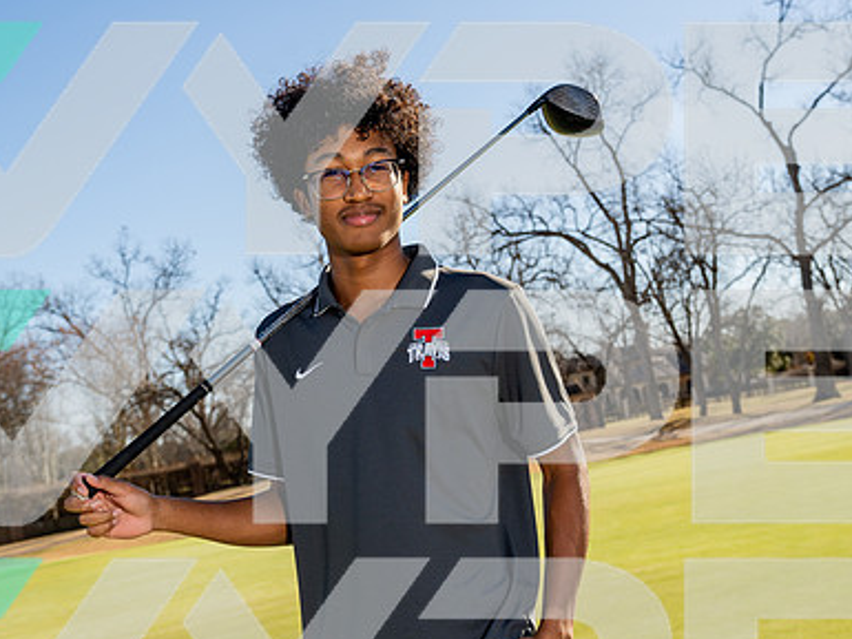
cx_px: 383
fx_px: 1354
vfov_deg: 26.5
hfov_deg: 34.9
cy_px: 408
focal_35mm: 55
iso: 100
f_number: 5.6
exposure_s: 1/250
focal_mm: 38
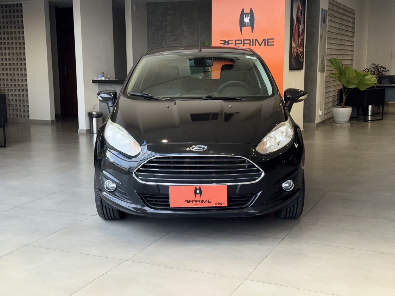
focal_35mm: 48
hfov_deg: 39.7
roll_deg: +0.0
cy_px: 148
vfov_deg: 30.3
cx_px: 198
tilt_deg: -9.8
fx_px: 548
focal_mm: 6.76
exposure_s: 1/336
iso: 64
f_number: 1.78
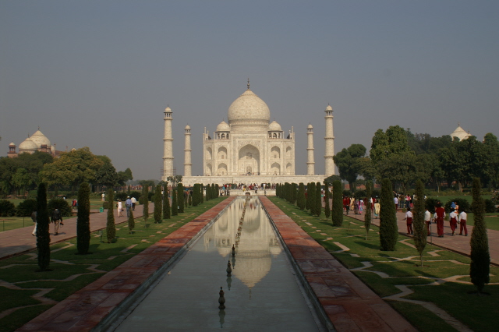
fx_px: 499
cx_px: 250
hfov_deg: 53.2
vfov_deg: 36.8
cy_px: 166
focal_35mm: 36
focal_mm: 24
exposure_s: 1/500
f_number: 9
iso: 100
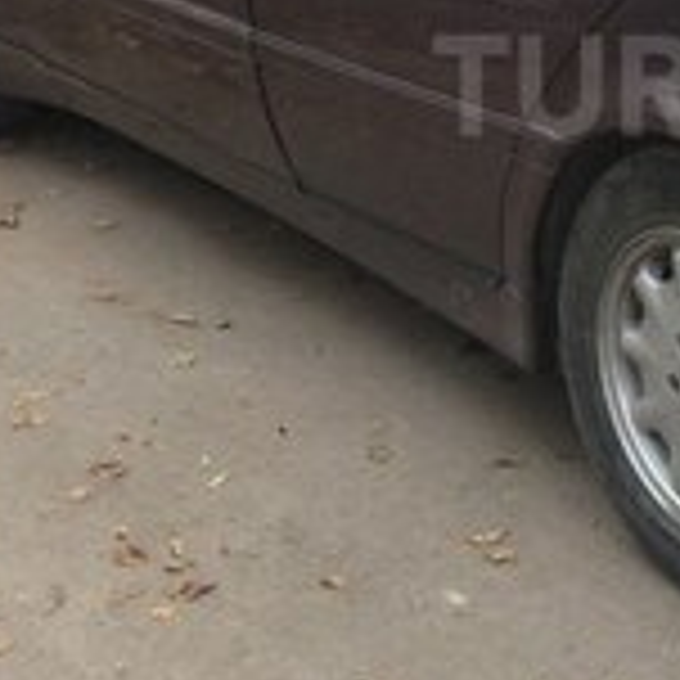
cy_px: 86
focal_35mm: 96
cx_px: 779
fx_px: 2134
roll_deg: +1.4
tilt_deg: -16.1
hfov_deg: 17.4
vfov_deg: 17.9
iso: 64
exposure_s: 1/120
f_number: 2.4
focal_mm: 4.12
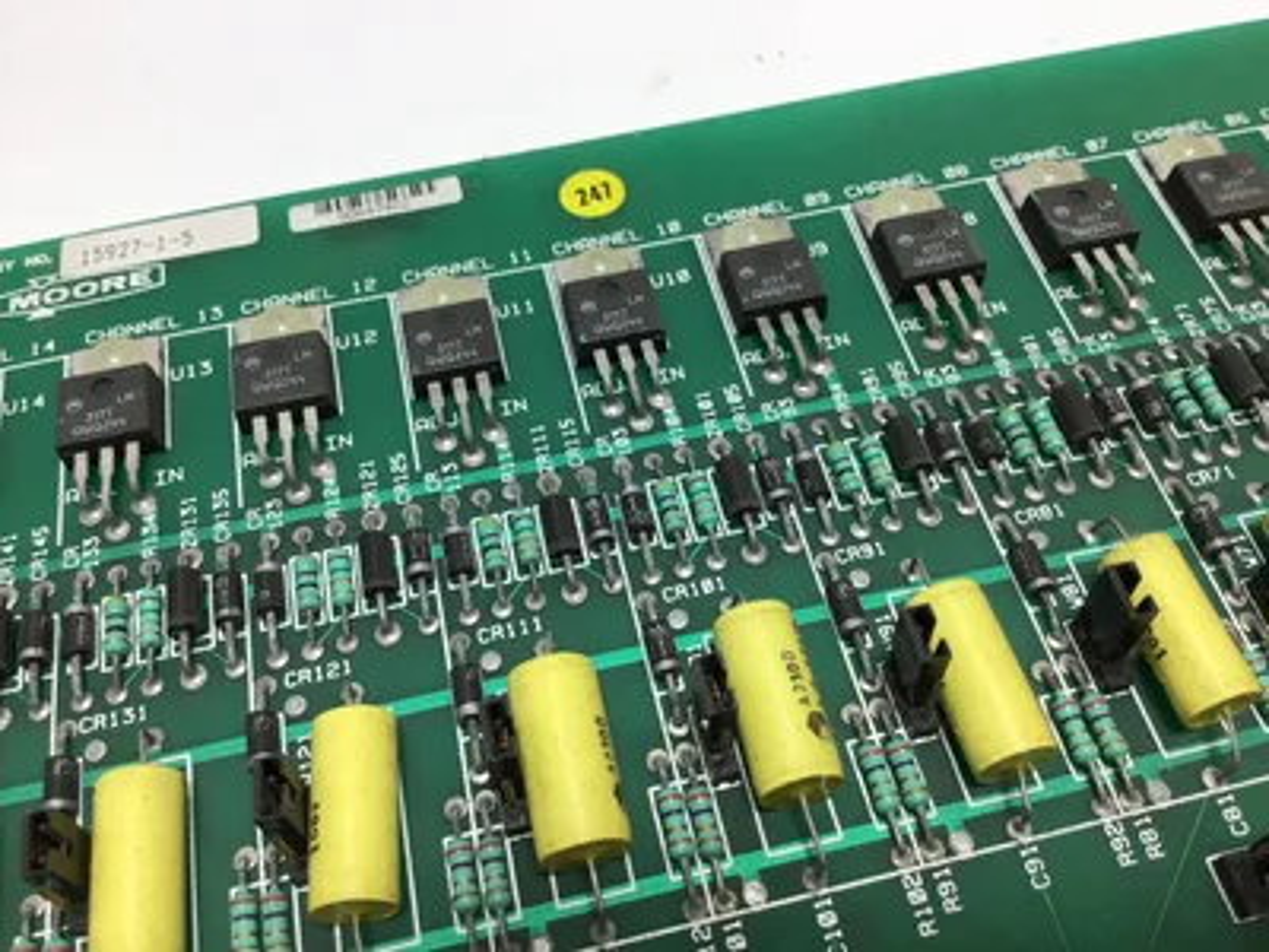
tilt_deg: -55.0
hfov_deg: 58.4
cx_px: 634
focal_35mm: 31
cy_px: 476
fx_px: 1136
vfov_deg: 45.4
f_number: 2.4
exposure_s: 1/120
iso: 32
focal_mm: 3.3
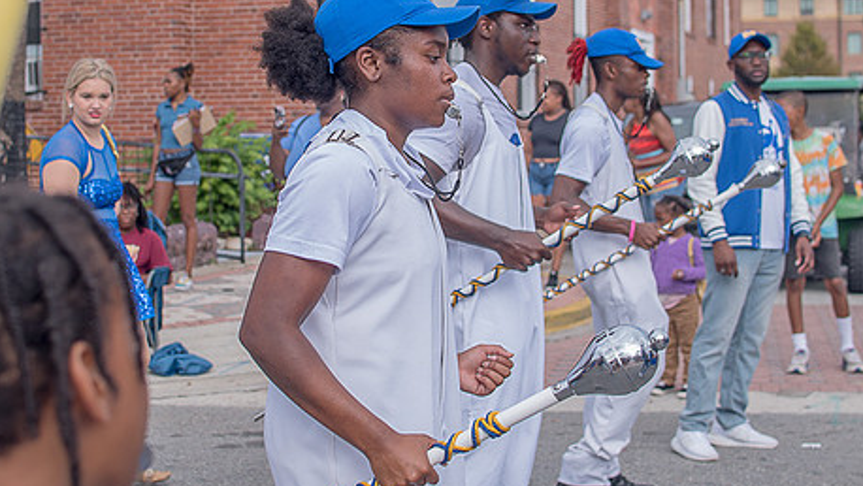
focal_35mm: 69
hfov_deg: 30.5
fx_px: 1580
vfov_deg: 17.4
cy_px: 154
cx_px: 373
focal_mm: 35
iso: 100
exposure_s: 1/500
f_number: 4
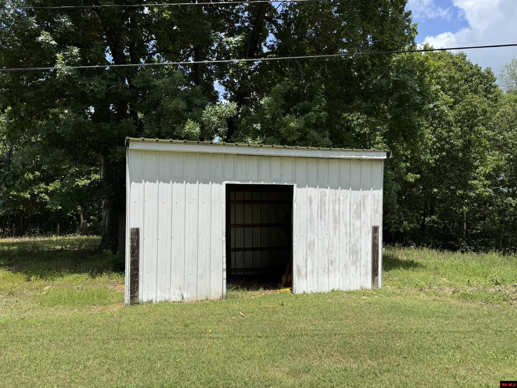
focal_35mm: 24
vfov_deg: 56.8
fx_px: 358
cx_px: 258
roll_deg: -1.1
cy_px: 194
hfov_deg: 71.6
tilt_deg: +0.2
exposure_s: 1/4049
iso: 80
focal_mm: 6.76
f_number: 1.78
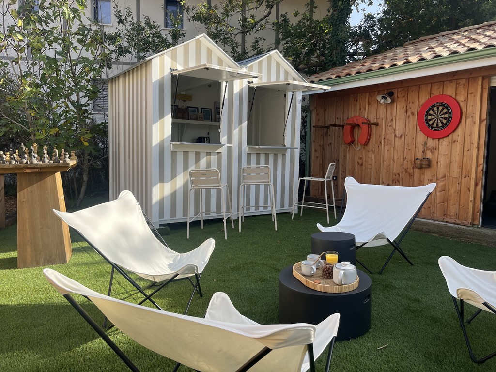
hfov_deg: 67.3
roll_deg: -1.1
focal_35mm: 26
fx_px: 373
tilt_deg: -5.3
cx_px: 248
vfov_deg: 53.1
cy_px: 186
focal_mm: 5.1
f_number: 1.6
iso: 50
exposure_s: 1/833
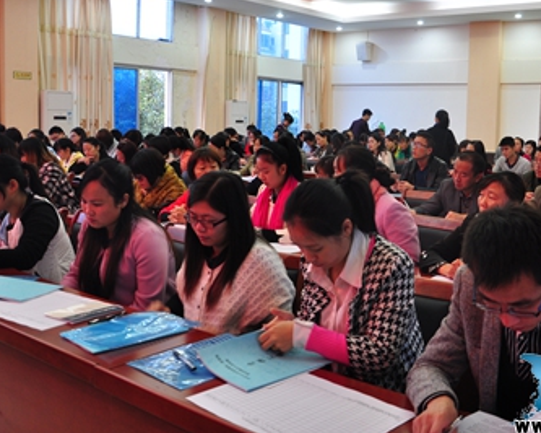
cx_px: 375
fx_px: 608
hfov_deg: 46.9
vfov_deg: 39.0
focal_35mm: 38
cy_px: 177
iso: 450
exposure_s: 1/30
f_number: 3.5
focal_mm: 18
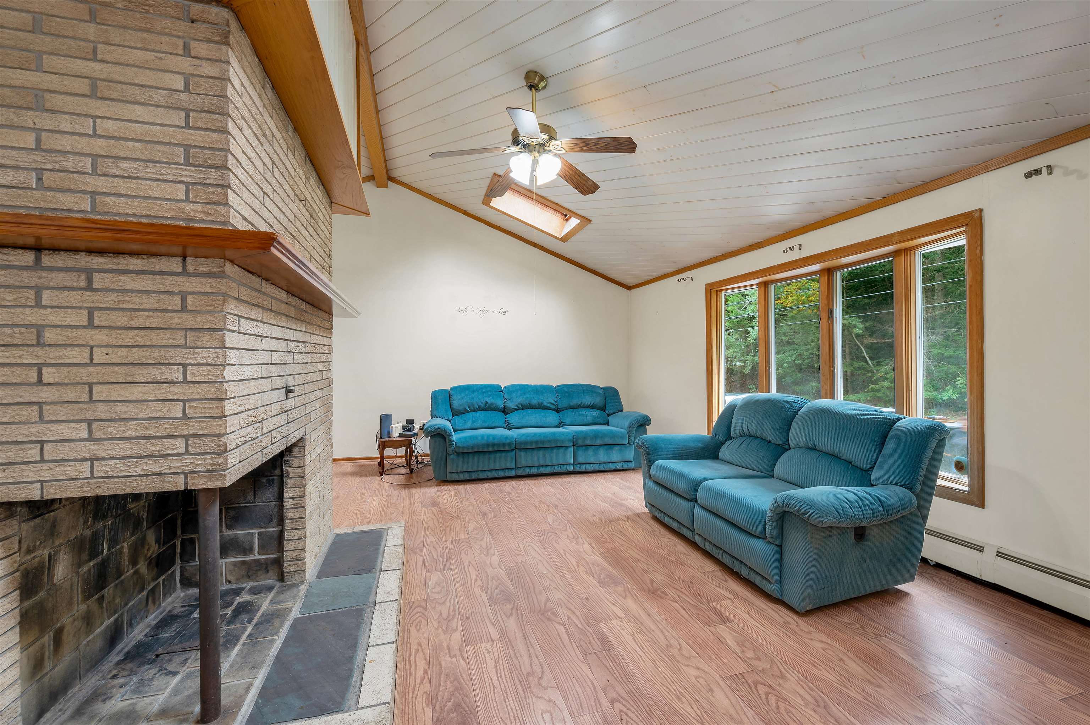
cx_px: 545
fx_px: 424
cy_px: 362
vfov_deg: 81.1
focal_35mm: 14
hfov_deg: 104.3
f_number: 10
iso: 100
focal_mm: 14
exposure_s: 1
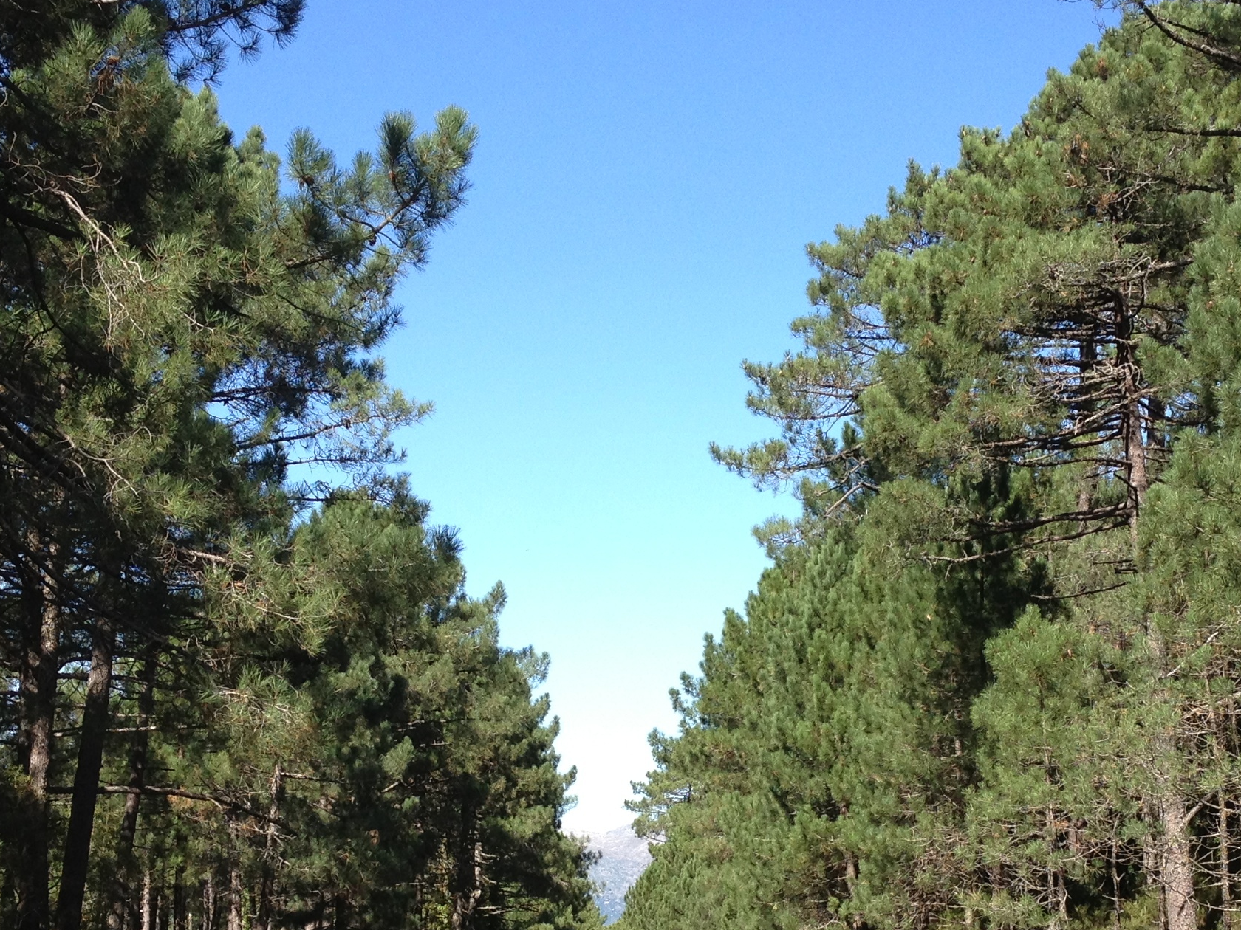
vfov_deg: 21.4
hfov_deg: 28.5
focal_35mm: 68
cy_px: 727
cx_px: 716
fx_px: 2438
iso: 64
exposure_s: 1/690
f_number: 2.4
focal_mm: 4.28
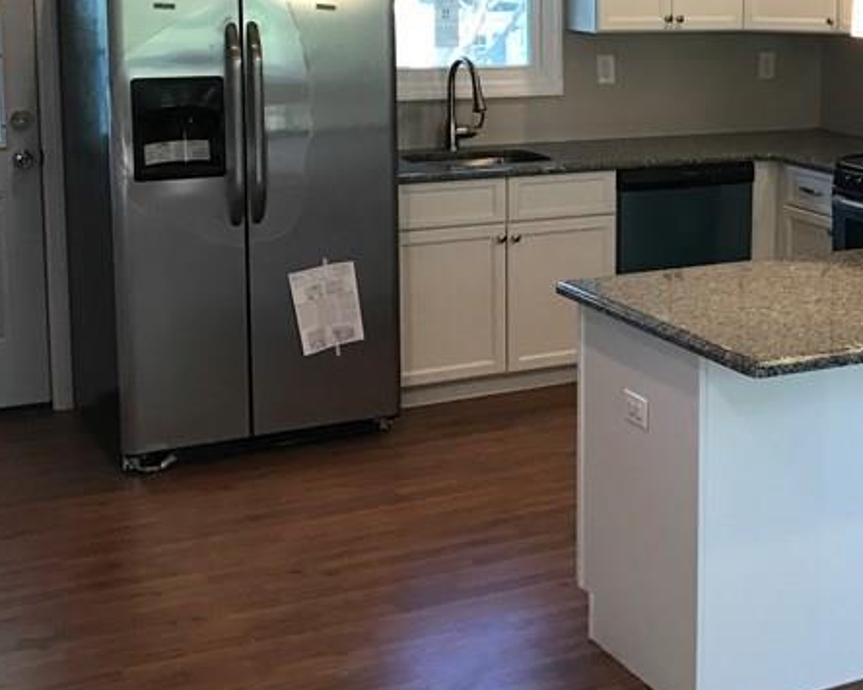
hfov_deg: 28.7
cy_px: 185
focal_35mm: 63
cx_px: 799
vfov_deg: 24.0
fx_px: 1609
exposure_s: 1/30
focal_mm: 3.99
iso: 32
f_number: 1.8
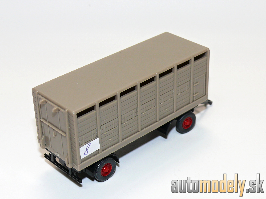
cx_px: 133
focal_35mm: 74
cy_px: 100
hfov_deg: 26.3
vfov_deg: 19.9
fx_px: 569
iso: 100
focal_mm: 11.2
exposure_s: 1/30
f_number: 4
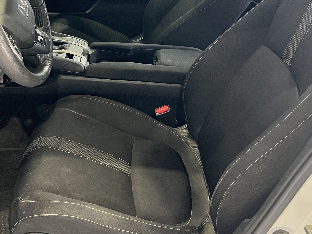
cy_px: 55
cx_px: 99
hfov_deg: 41.4
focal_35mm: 45
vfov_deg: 31.5
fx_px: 406
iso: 200
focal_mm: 5.7
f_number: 1.5
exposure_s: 1/60
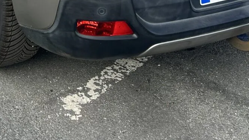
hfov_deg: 25.5
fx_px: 541
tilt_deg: -11.8
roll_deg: -5.4
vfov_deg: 13.4
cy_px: -104
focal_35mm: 82
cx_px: 51
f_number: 1.5
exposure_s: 1/1159
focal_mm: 5.7
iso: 50
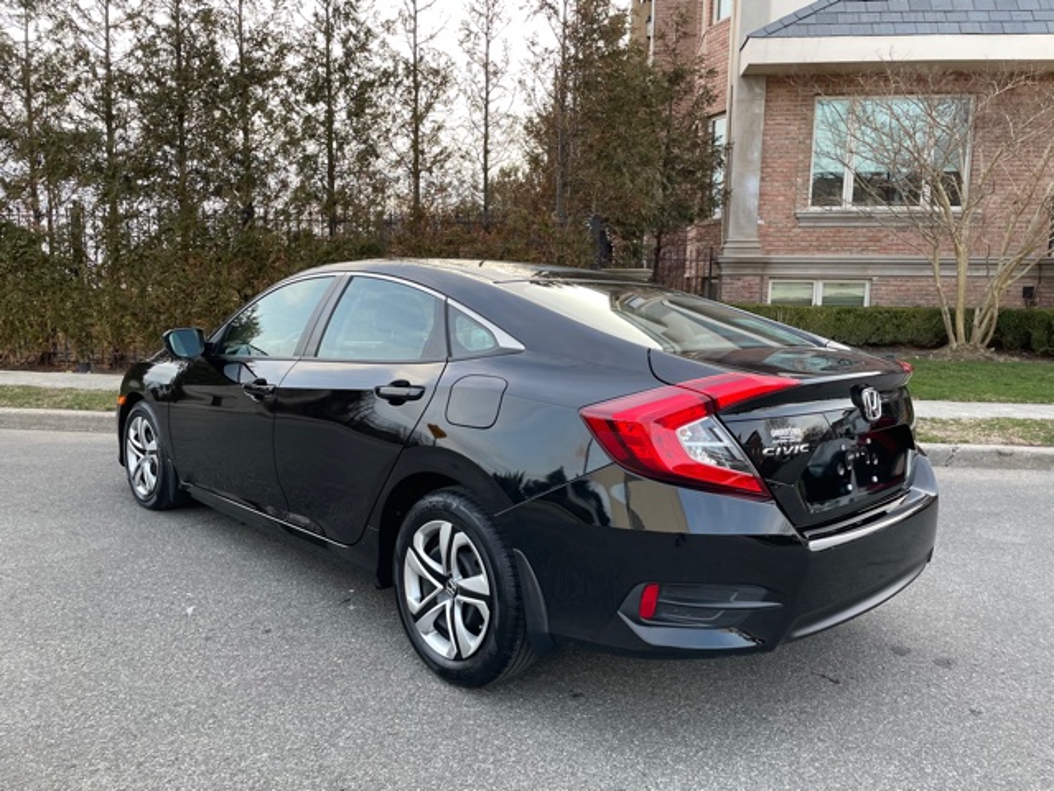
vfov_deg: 53.1
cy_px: 396
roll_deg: -0.8
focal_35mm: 26
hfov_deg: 67.3
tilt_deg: -7.9
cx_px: 527
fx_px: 792
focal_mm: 4.2
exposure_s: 1/121
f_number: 1.6
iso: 80
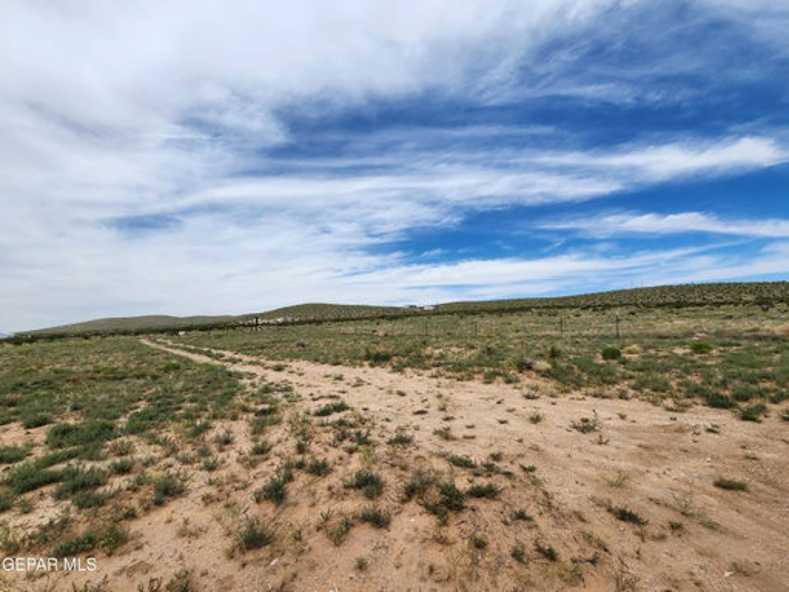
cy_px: 296
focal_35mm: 13
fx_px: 296
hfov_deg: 106.2
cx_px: 394
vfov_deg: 89.9
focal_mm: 2.2
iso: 50
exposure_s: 1/3819
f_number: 2.2
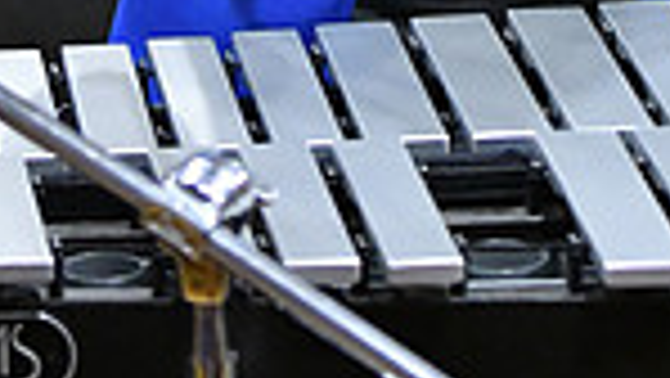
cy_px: -616
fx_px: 5901
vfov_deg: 3.6
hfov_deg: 6.5
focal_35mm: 332
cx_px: 544
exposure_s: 1/250
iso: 8000
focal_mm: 70
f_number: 2.8
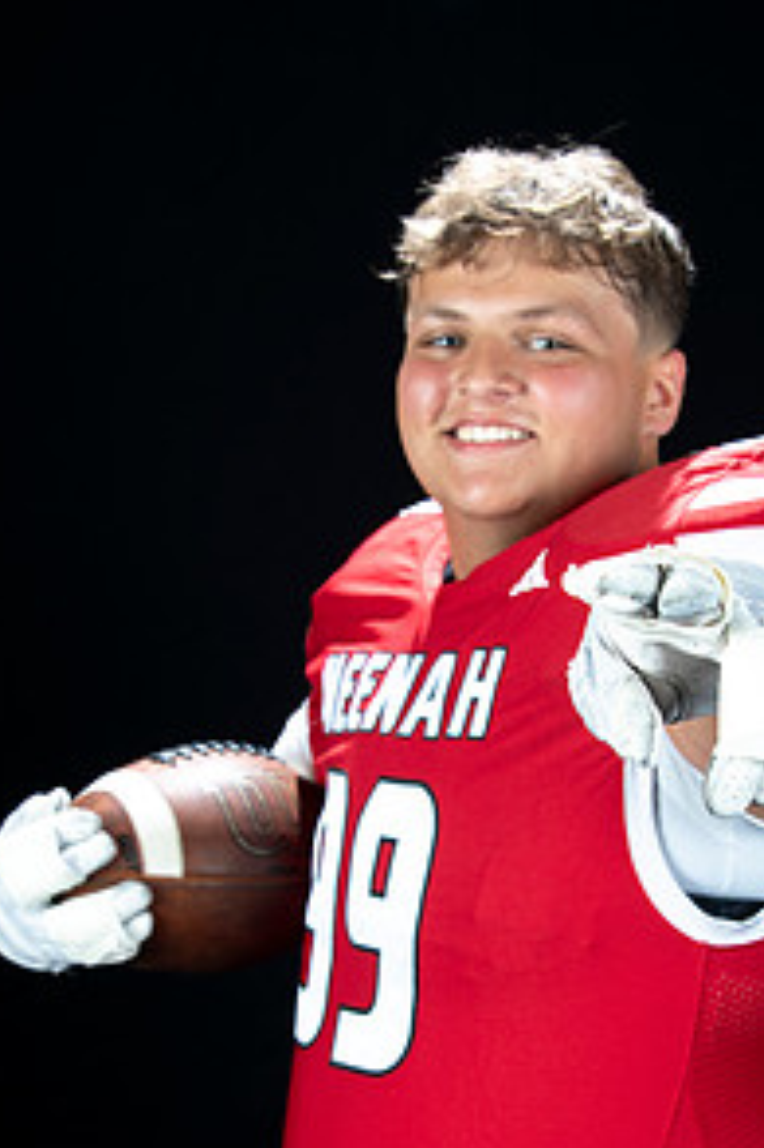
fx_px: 2549
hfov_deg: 17.0
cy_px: 819
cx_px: 466
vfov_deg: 25.2
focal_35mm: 80
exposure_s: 1/160
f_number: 9
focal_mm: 52
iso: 320
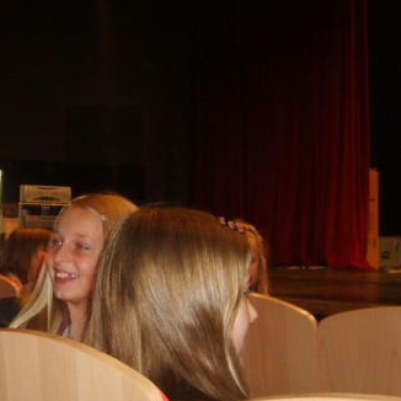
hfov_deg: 22.1
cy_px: 236
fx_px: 996
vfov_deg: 22.7
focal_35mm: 76
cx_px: 23
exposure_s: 1/45
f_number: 2.8
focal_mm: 5.8
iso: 100
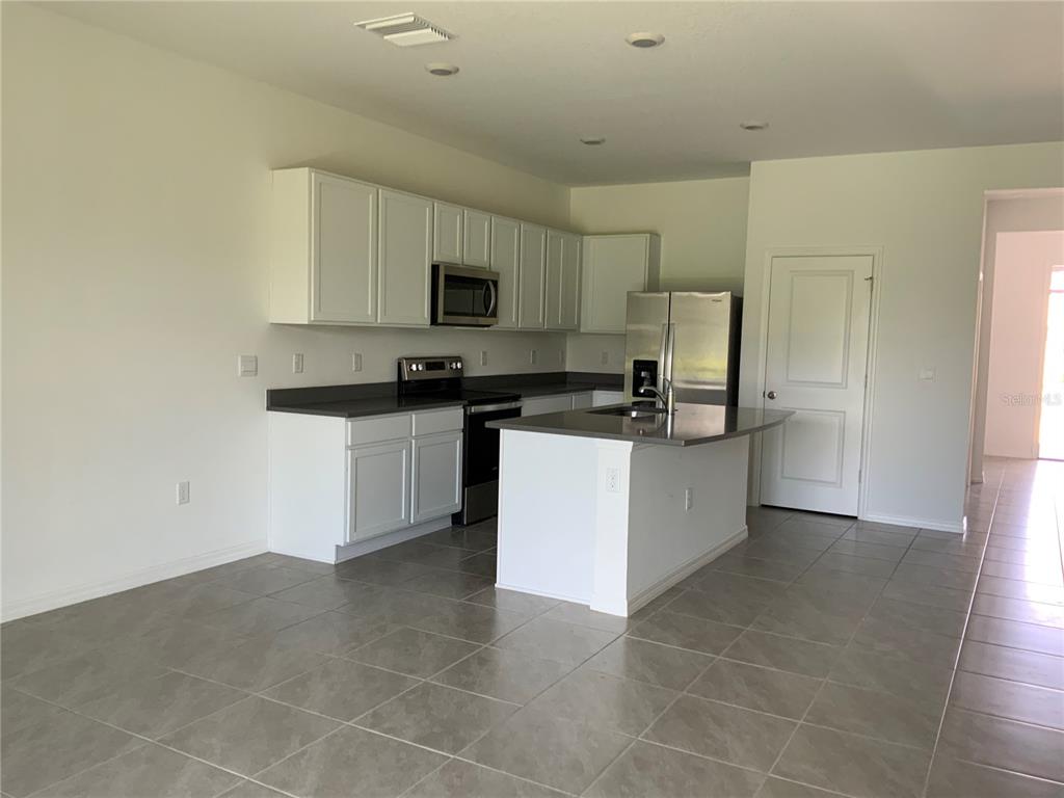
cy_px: 399
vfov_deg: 48.2
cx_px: 532
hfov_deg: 61.7
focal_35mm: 29
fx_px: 891
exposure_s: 1/82
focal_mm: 3
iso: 64
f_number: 1.8
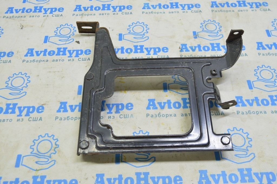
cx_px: 138
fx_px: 277
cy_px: 92
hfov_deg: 53.2
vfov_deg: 36.8
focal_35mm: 36
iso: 400
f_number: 5.6
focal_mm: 24
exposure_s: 1/20
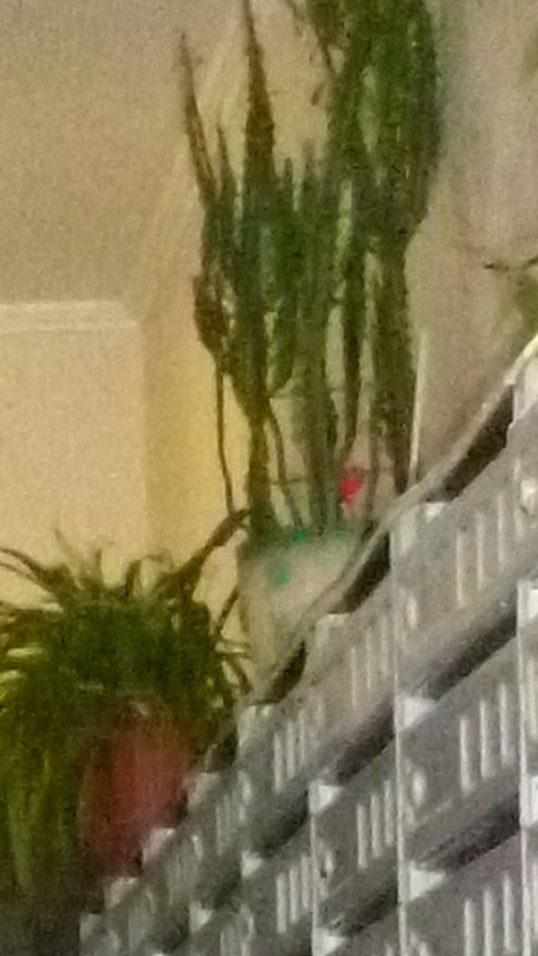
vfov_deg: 11.4
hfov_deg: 6.5
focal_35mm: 179
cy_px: 1587
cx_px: -660
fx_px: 4541
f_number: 3.1
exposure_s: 1/60
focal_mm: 5
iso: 1600
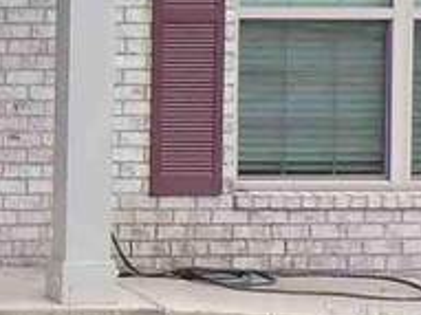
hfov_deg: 10.8
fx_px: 1957
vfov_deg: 9.2
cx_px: -531
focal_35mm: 161
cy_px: 48
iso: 200
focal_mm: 4.3
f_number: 3
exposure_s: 1/1000
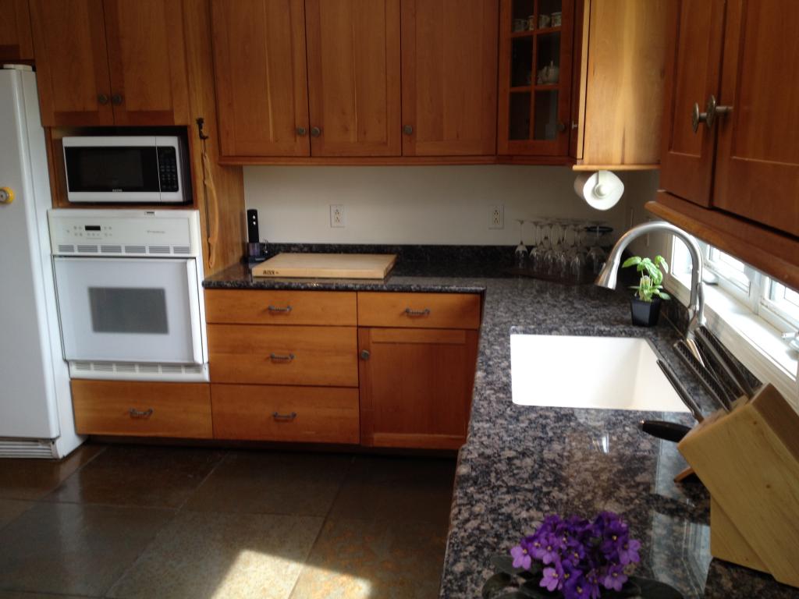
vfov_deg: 40.7
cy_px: 300
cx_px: 400
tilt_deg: -15.5
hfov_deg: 52.6
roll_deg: +1.0
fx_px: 808
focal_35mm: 35
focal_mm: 4.28
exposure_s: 1/24
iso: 50
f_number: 2.4
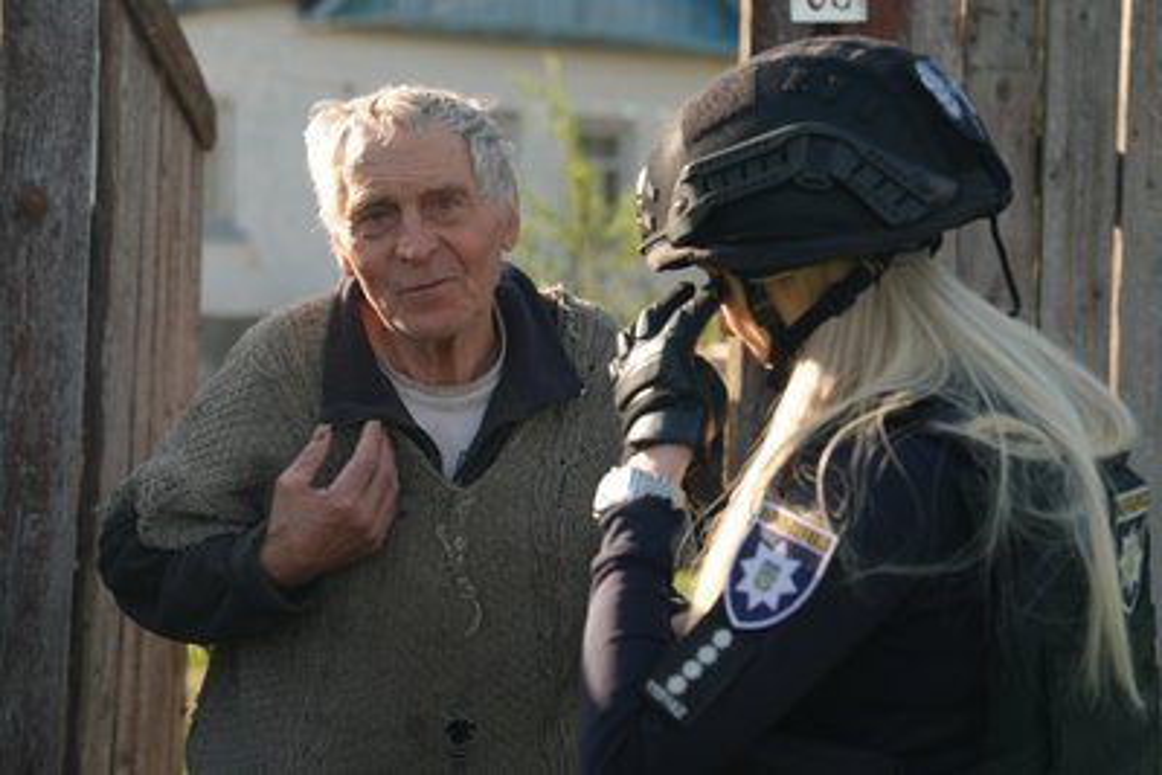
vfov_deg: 19.5
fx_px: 2260
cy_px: 388
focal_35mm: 70
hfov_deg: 28.8
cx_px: 581
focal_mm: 70
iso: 160
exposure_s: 1/50
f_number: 4
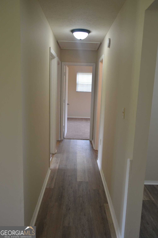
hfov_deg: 47.7
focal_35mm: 27
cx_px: 79
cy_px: 119
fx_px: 179
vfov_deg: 67.5
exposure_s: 1/60
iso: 400
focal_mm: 18
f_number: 4
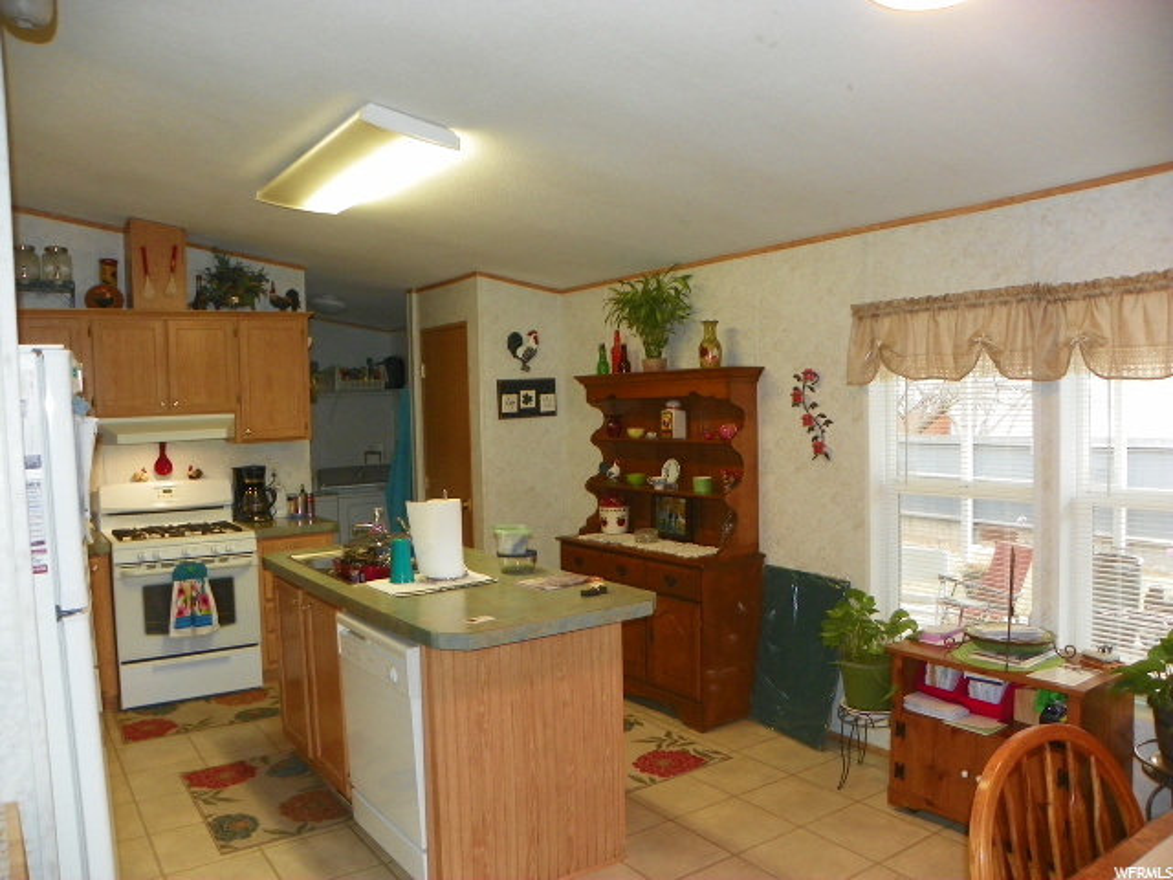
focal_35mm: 26
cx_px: 586
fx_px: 881
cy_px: 440
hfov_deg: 67.3
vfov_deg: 53.1
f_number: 2.8
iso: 200
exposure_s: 1/30
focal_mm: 4.6
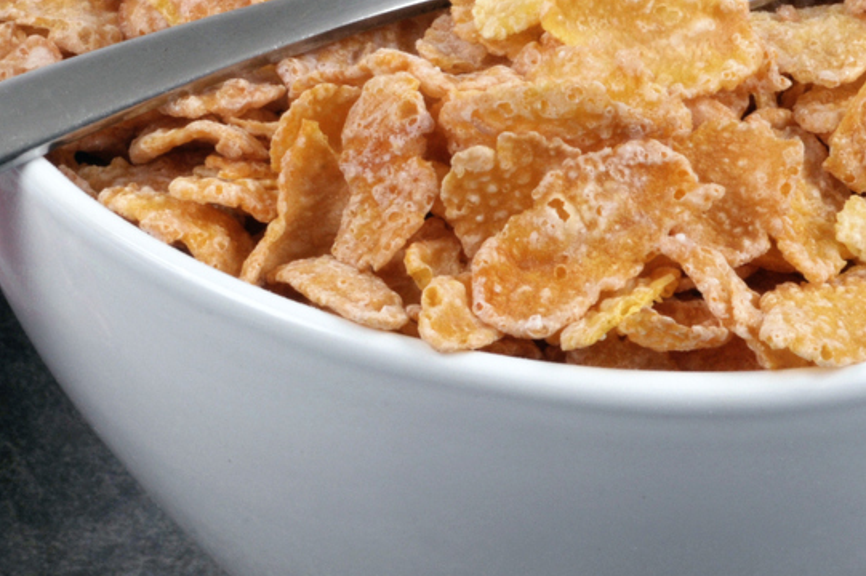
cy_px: 190
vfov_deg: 6.6
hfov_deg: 9.9
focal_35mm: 209
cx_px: 439
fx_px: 5024
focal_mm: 60
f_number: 36
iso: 200
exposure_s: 1/125
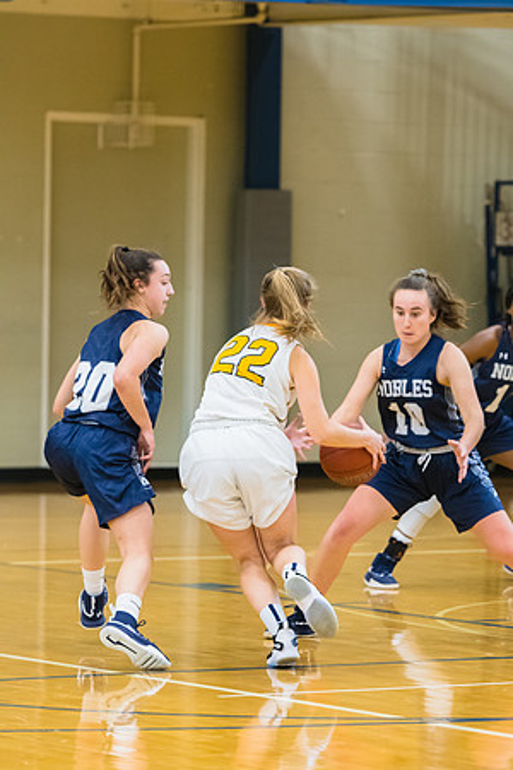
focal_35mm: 218
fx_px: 4649
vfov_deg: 9.5
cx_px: 256
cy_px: 385
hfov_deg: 6.3
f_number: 3.2
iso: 3200
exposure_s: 1/400
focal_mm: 145
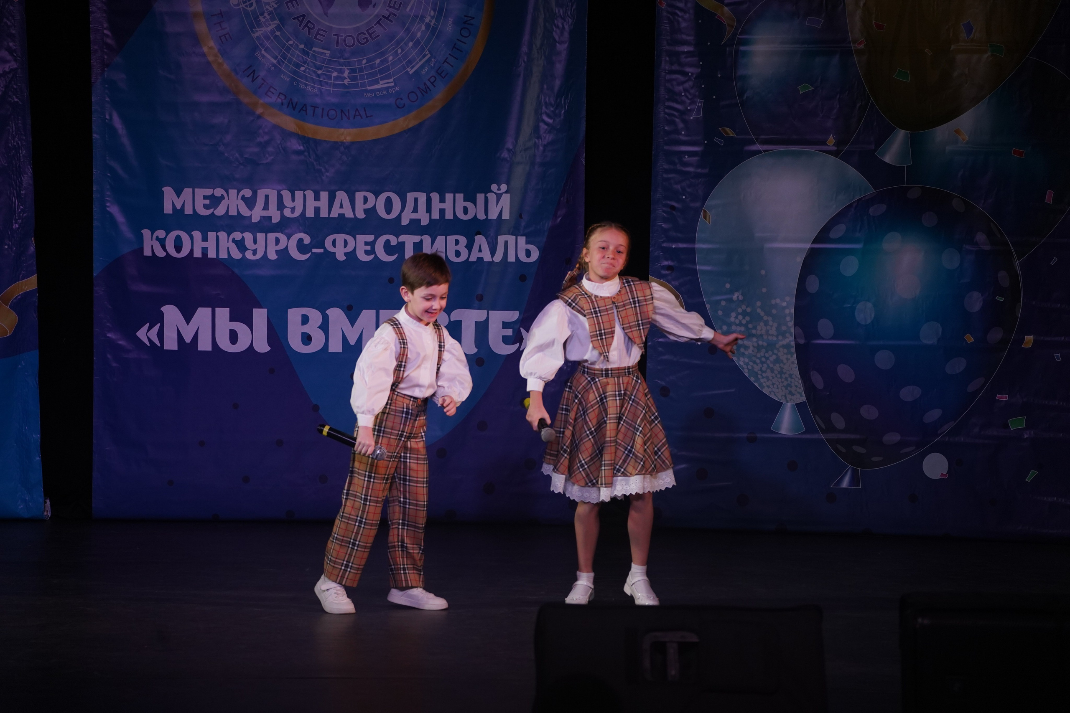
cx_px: 535
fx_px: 4042
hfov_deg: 15.1
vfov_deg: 10.1
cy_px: 356
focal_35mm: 136
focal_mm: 136
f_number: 5
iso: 2000
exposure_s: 1/400
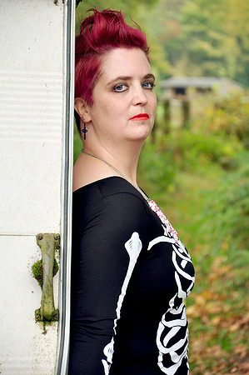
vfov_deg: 13.1
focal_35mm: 158
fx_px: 1638
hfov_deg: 8.7
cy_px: 188
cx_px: 124
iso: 200
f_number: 5.6
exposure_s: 1/60
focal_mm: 105
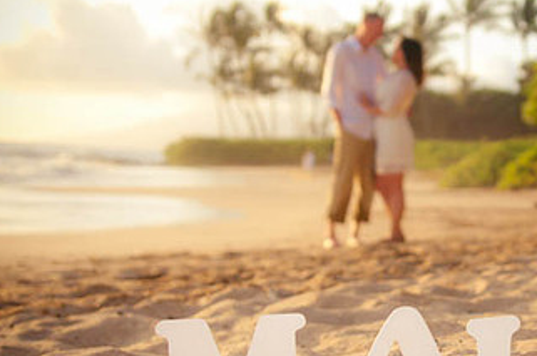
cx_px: 473
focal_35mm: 76
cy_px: 225
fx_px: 1132
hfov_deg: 25.9
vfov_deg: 17.9
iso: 200
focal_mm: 28
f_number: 2.8
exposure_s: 1/640
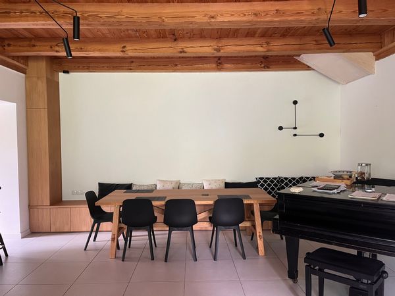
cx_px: 198
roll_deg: +0.1
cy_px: 148
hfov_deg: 67.3
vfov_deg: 53.1
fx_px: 297
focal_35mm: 26
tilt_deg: -2.2
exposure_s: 1/60
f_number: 1.6
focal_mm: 5.1
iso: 160
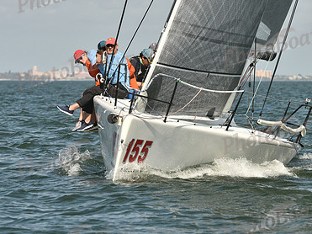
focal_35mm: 391
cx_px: 179
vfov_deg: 3.8
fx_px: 3523
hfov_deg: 5.1
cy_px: 101
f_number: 9
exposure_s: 1/1250
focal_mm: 260
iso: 400
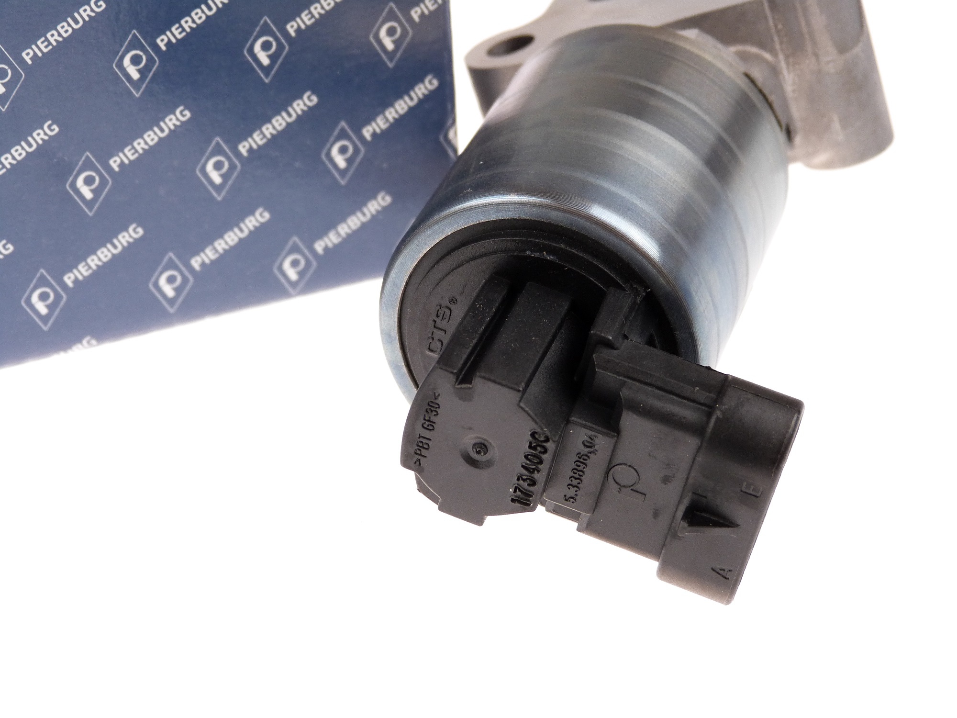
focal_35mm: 90
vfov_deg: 16.4
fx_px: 2488
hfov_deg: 21.8
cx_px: 478
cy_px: 359
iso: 125
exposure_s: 1/60
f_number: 3.4
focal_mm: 16.1
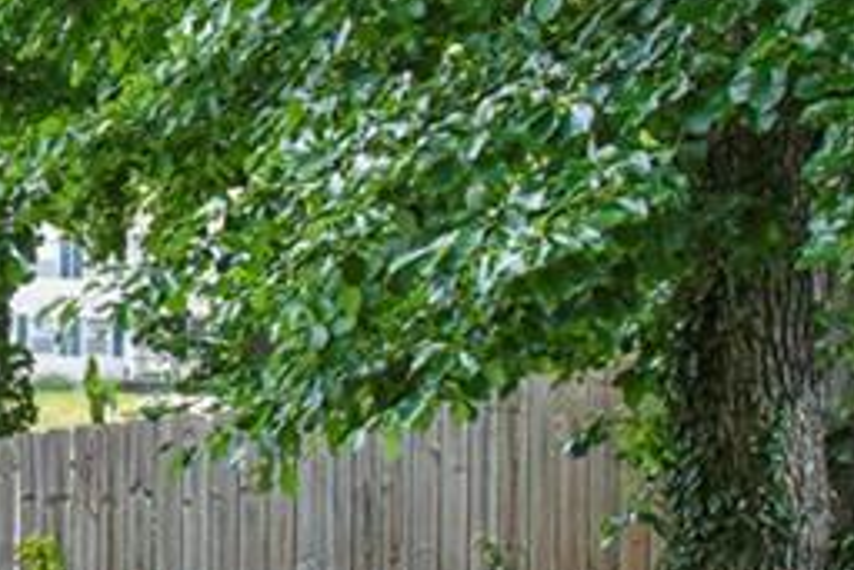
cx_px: -574
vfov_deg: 14.3
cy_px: 372
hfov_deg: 17.9
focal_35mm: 96
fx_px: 2279
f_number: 9
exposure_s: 1/320
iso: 1600
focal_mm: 24
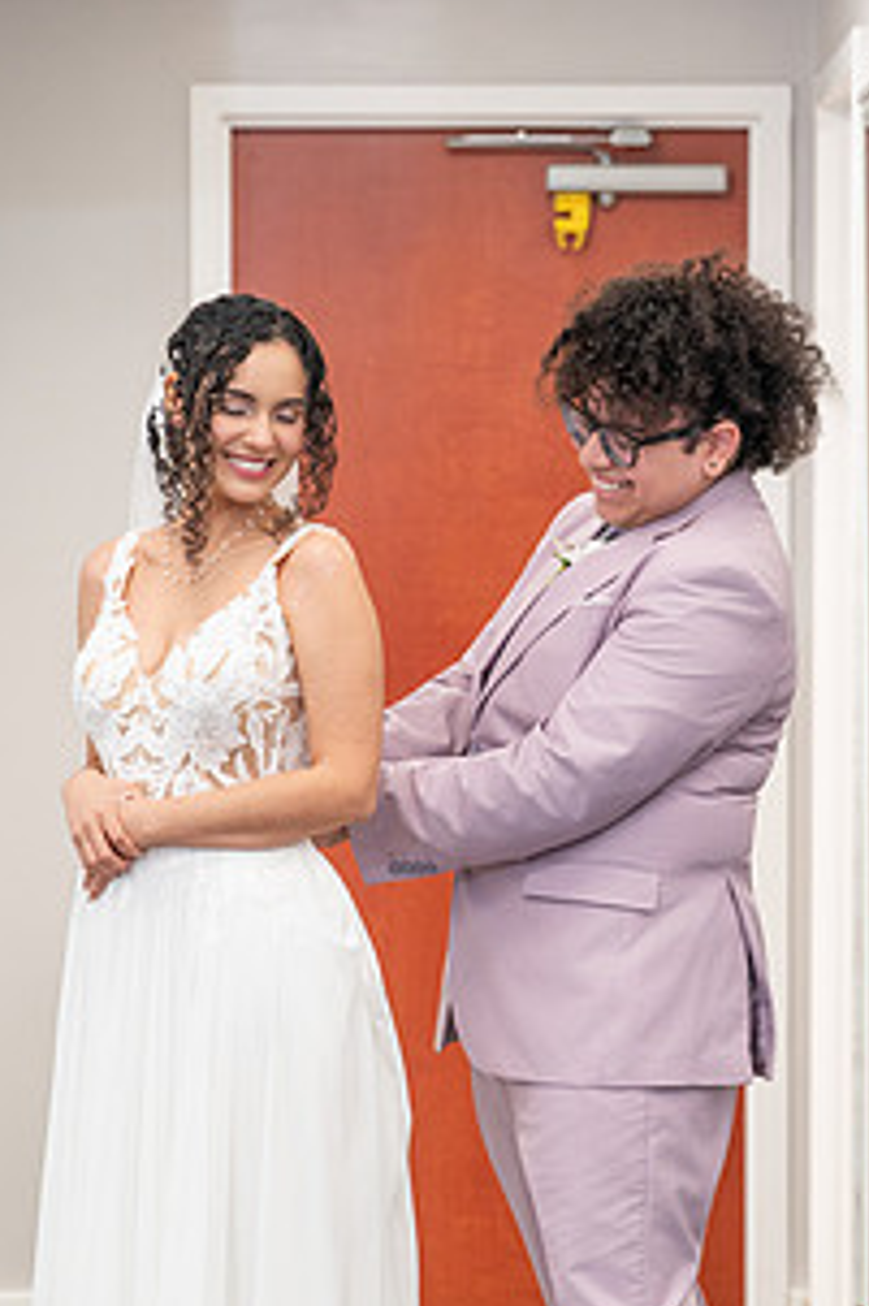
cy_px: 852
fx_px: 5852
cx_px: 393
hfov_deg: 8.5
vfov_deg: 12.7
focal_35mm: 161
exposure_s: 1/100
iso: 1600
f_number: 4
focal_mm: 108.3
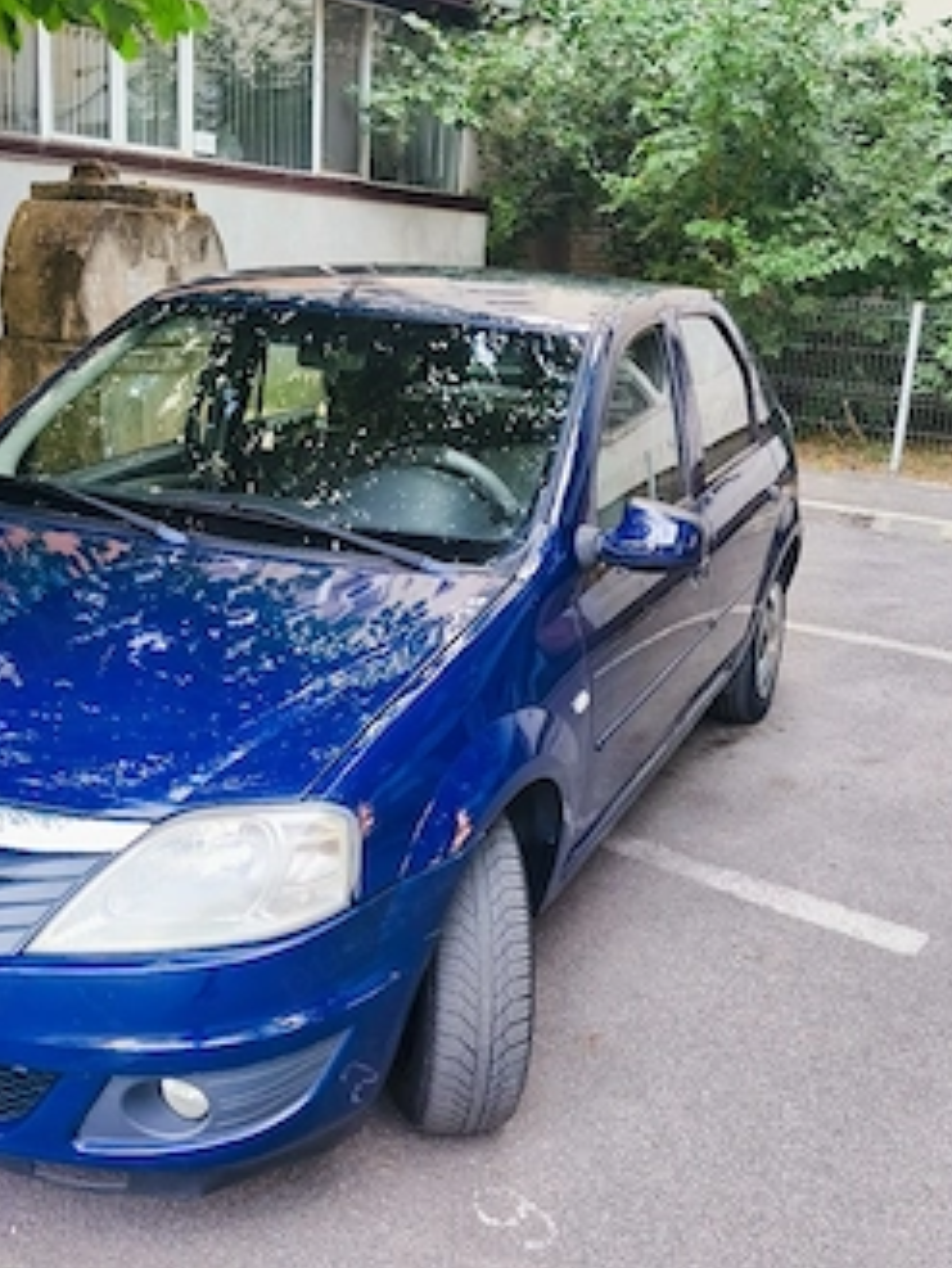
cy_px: 655
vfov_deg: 53.9
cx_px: 478
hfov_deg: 41.8
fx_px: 1246
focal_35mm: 34
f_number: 1.65
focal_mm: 6.18
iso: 80
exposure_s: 1/100
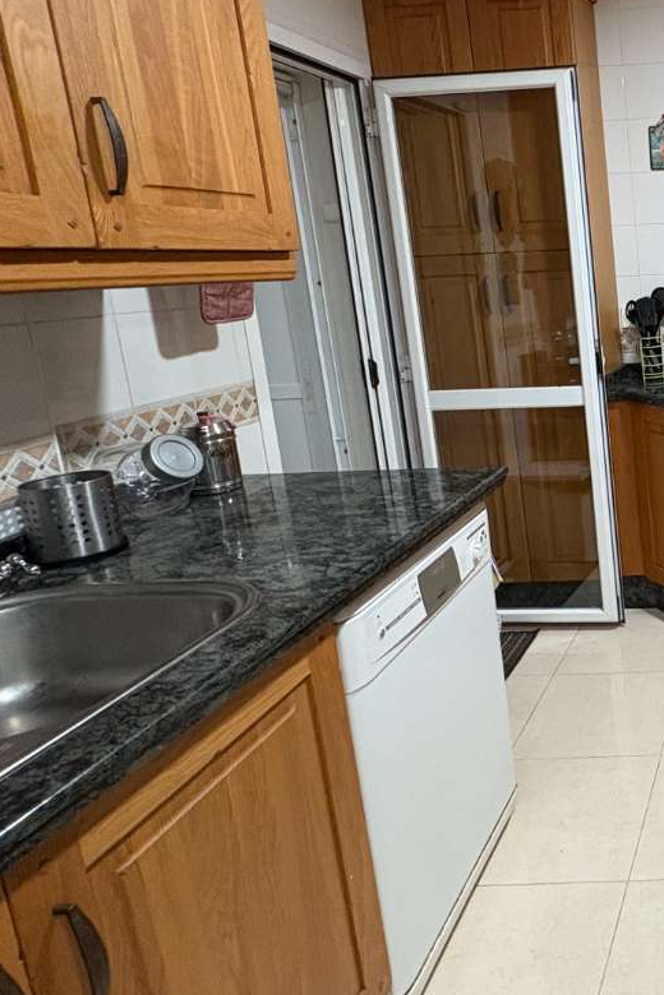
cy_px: 396
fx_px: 775
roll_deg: +3.4
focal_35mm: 28
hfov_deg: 36.7
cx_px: 780
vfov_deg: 64.8
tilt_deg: -10.1
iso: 320
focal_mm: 2.22
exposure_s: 1/50
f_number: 2.2
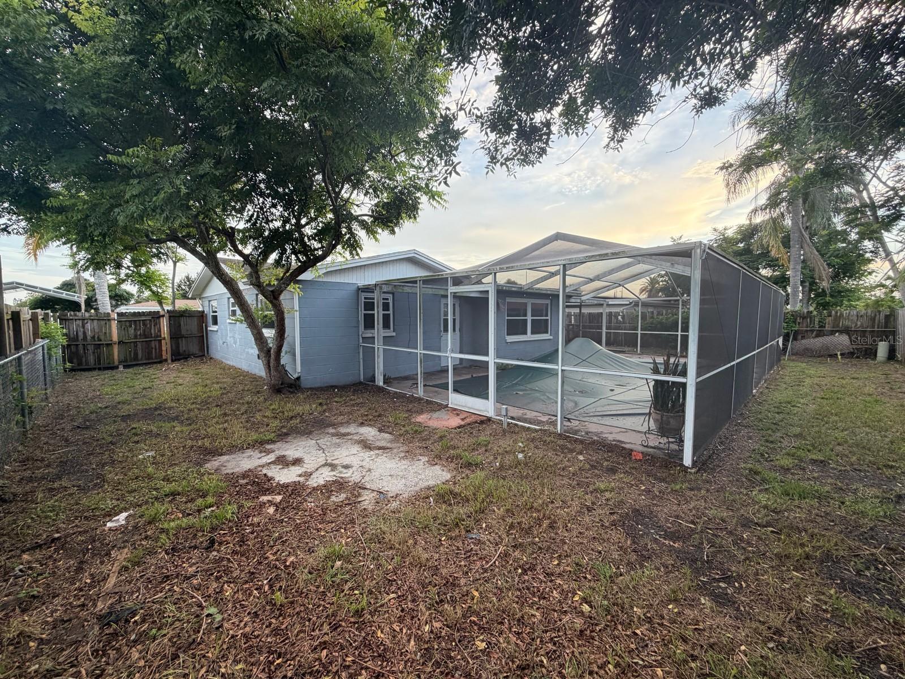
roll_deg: -0.5
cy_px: 340
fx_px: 366
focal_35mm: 14
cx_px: 452
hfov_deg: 102.1
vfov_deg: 85.7
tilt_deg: -3.8
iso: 100
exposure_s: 1/121
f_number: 2.2
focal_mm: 2.22
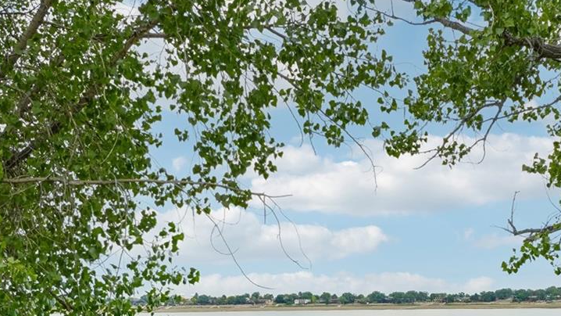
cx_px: 365
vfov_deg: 18.6
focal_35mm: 63
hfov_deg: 33.1
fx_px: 937
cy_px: 313
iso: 400
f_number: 8
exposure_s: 1/500
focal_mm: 18
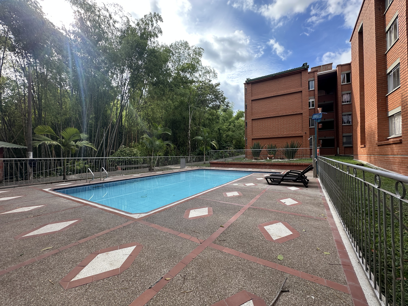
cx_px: 204
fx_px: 165
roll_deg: -0.5
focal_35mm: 14
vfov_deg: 85.7
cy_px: 153
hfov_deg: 102.1
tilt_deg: +0.5
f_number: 2.2
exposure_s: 1/379
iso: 50
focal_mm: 2.22
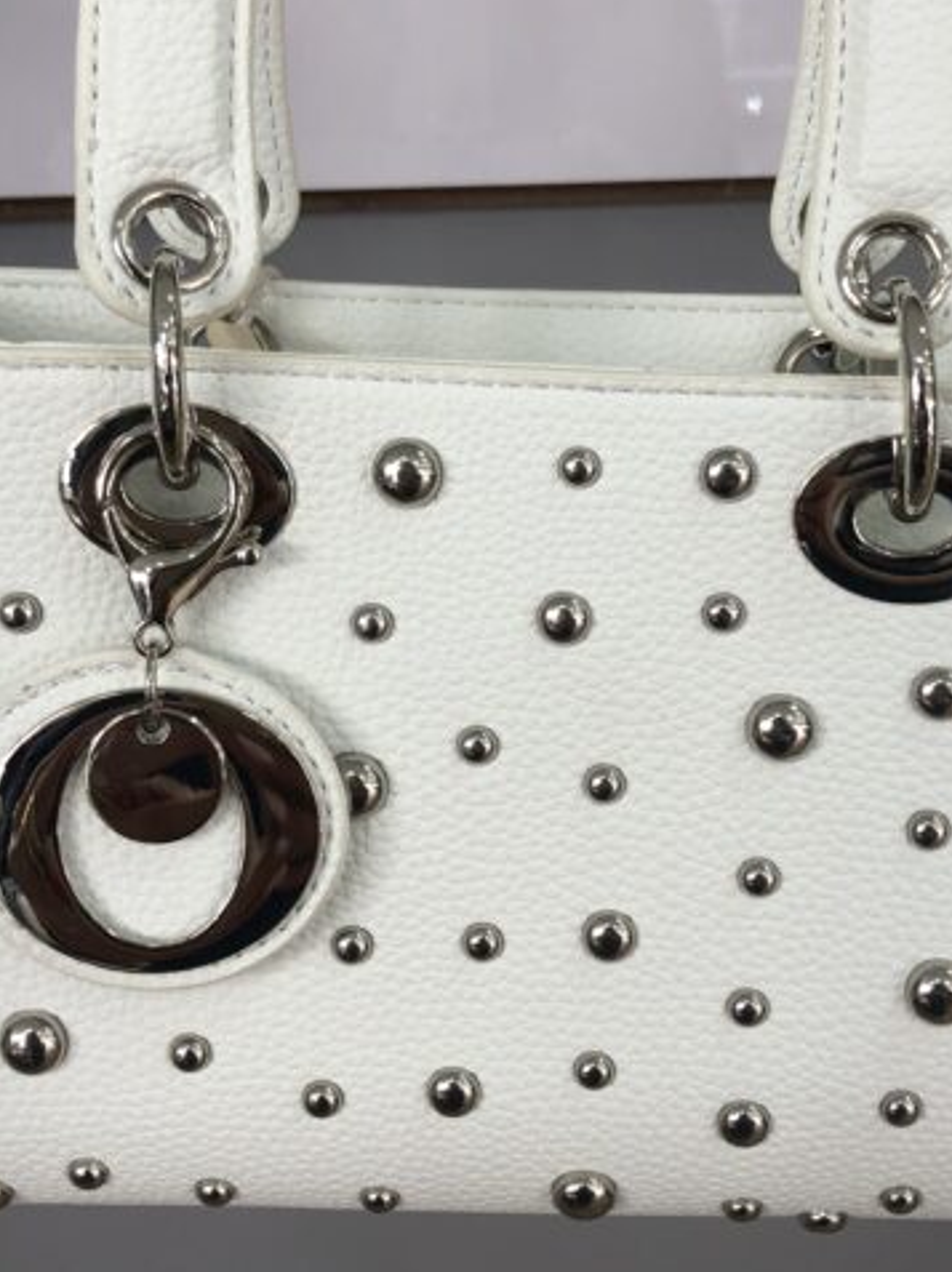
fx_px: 1726
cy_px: 576
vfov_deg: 40.4
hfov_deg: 30.8
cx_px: 539
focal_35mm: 47
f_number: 1.8
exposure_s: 1/120
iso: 40
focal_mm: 3.99
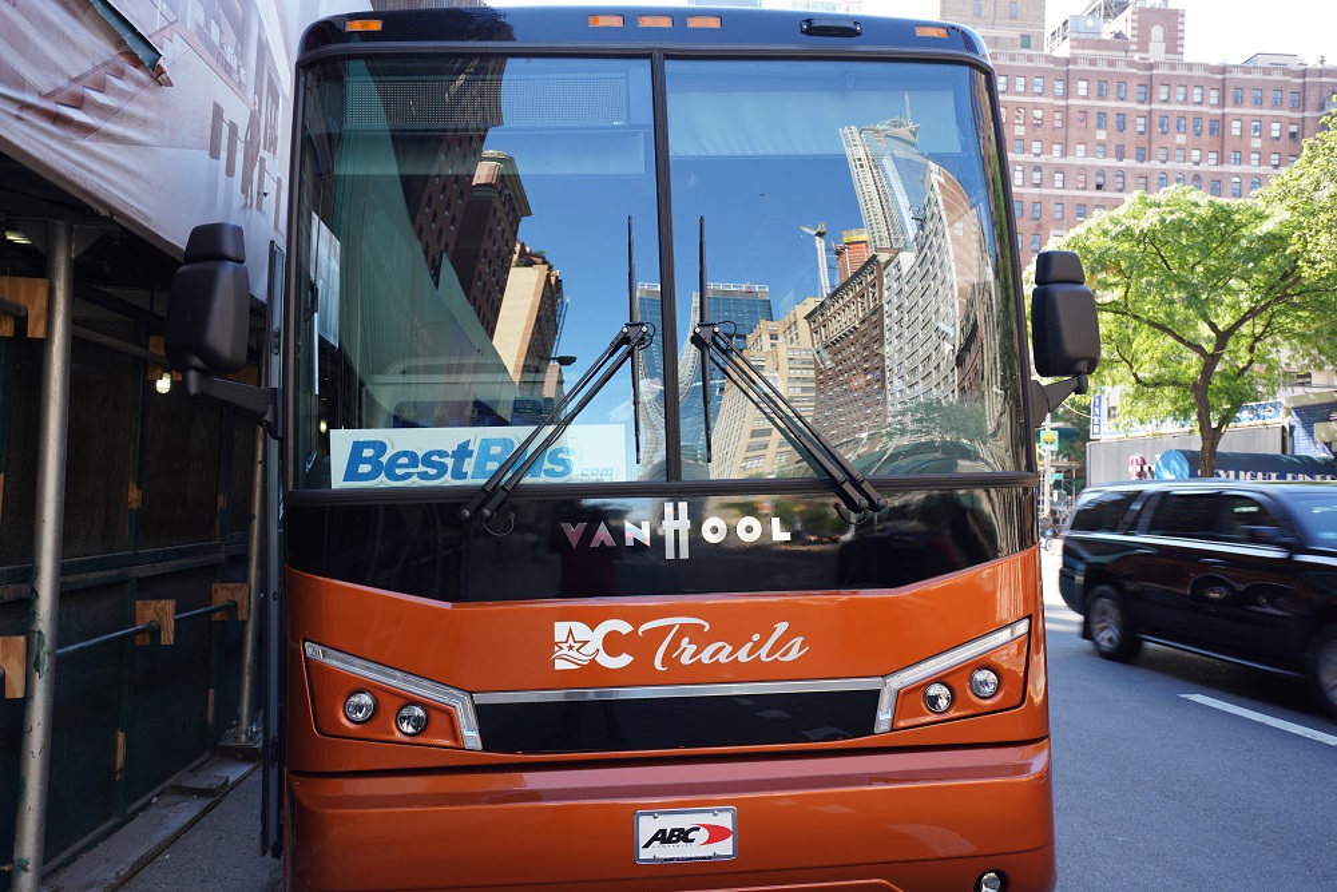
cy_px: 446
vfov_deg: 45.0
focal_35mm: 29
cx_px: 668
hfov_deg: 63.7
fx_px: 1077
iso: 100
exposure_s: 1/60
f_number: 4
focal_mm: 29
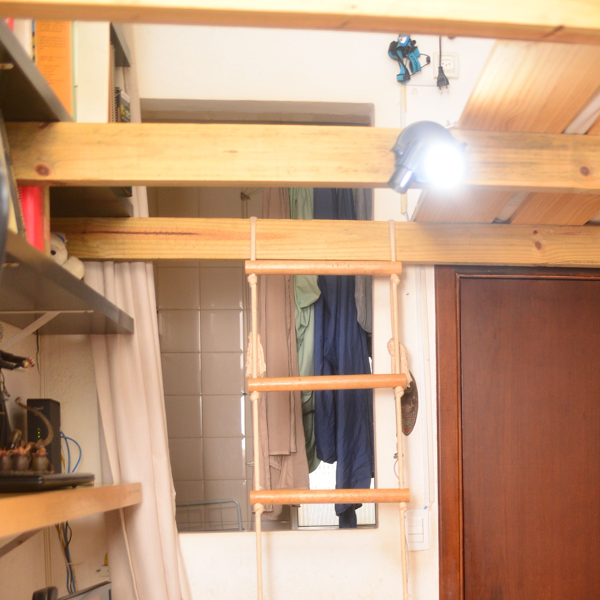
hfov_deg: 26.1
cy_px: 499
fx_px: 1275
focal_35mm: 65
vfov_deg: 25.9
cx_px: 460
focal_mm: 32
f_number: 2.8
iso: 640
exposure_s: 1/200
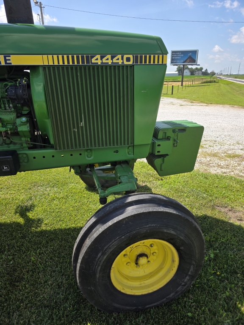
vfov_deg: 73.9
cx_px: 122
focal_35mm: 23
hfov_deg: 58.9
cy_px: 162
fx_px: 216
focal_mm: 6.3
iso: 80
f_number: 1.7
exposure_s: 1/2985
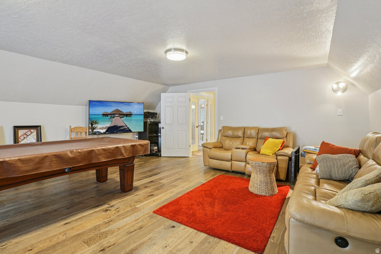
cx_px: 190
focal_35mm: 17
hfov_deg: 93.3
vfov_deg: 70.5
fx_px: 180
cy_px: 127
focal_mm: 17
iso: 400
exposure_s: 1/3.33
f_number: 8
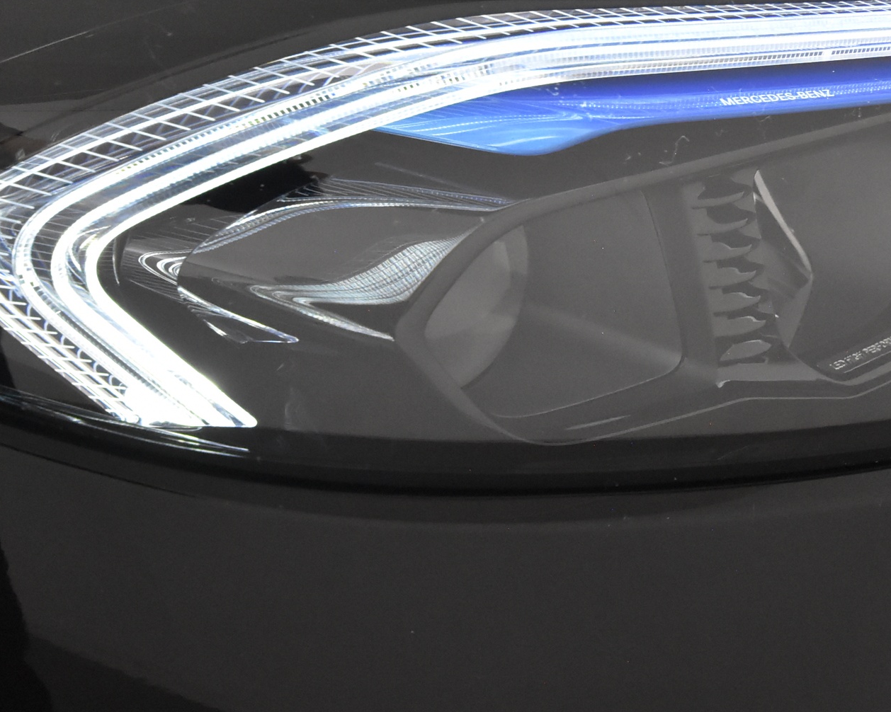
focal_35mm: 56
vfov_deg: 27.1
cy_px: 295
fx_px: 1476
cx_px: 688
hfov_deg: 32.8
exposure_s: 1/60
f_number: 5.6
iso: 4500
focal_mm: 20
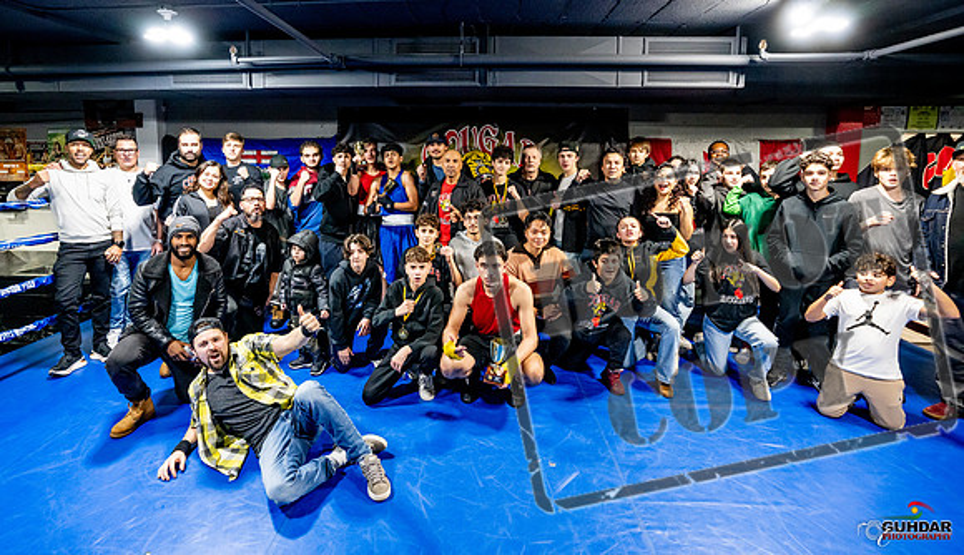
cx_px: 449
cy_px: 212
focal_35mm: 18
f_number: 5
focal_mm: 16
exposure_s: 1/160
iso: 5000
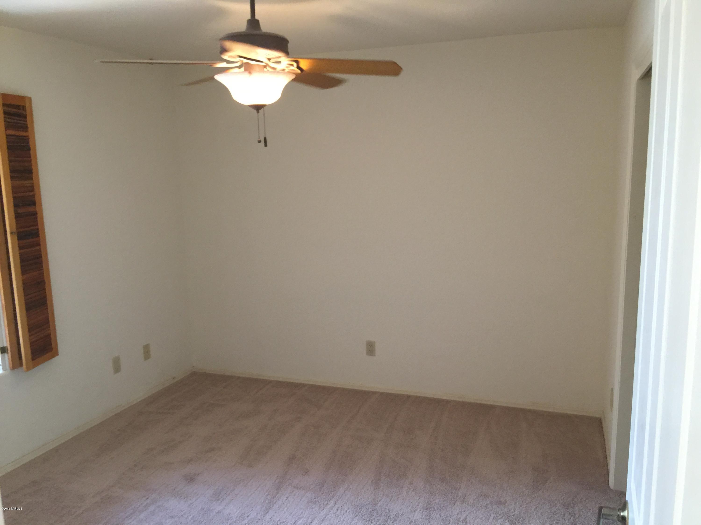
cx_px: 350
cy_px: 262
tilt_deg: -8.7
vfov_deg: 48.2
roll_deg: -0.3
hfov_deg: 61.7
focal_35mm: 29
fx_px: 587
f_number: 2.2
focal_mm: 4.15
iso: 100
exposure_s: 1/15
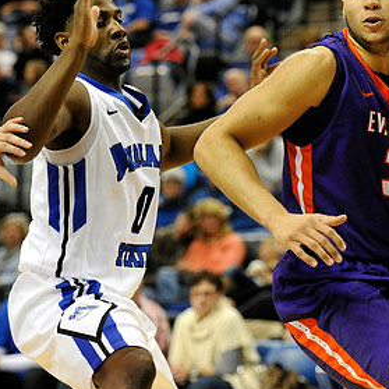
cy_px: 174
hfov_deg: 8.8
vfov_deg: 8.8
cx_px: 329
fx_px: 2517
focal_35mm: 198
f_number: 3.5
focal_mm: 112
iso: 3200
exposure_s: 1/800
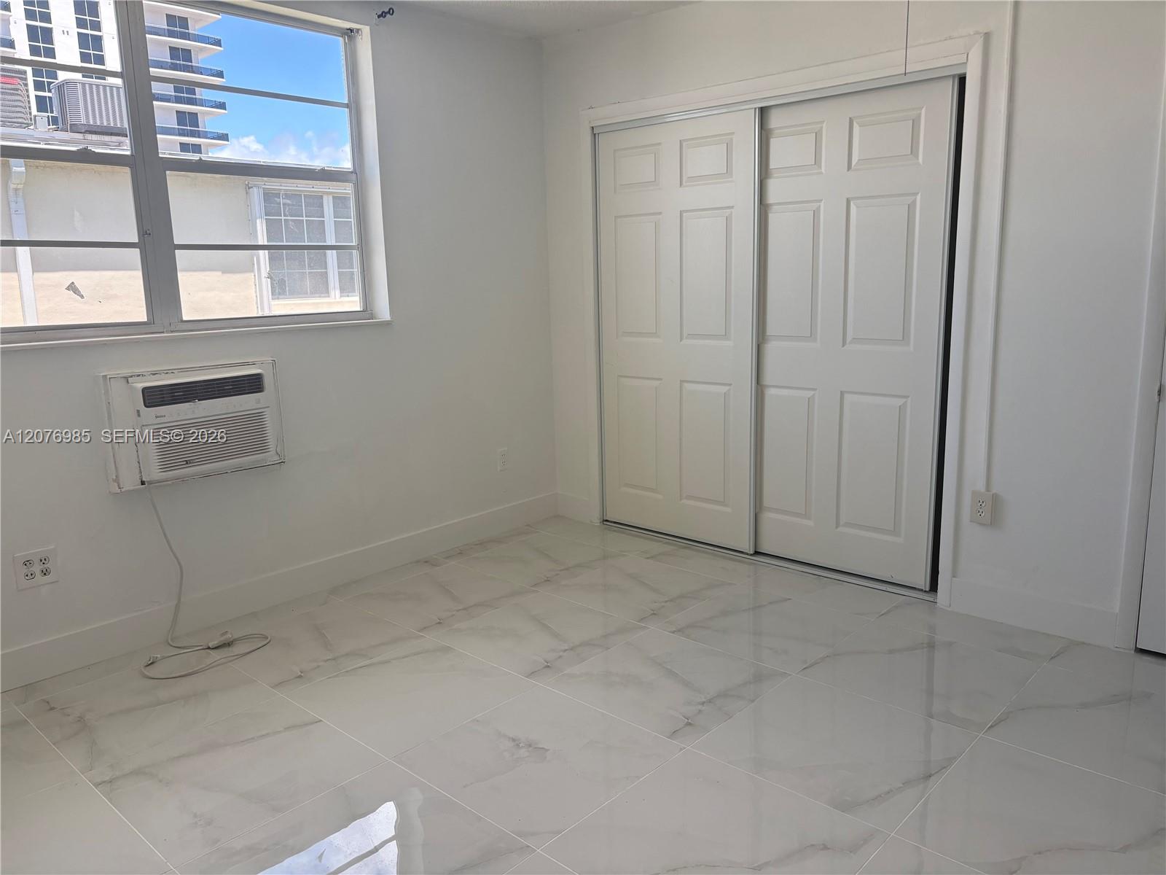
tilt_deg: -10.3
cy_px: 438
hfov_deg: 67.3
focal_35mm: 26
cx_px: 583
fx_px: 876
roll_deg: +1.8
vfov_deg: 53.1
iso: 64
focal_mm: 5.96
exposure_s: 1/503
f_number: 1.6
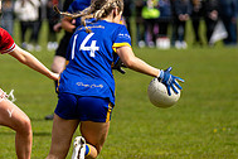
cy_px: 74
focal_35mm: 523
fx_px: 3457
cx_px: -69
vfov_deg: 2.6
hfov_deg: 3.9
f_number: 2.8
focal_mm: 170
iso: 320
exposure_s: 1/6400
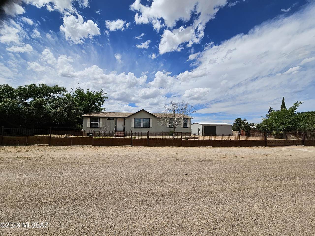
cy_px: 118
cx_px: 158
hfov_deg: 106.2
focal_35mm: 13
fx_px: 118
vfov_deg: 89.9
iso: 50
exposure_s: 1/6014
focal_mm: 2.2
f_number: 2.2
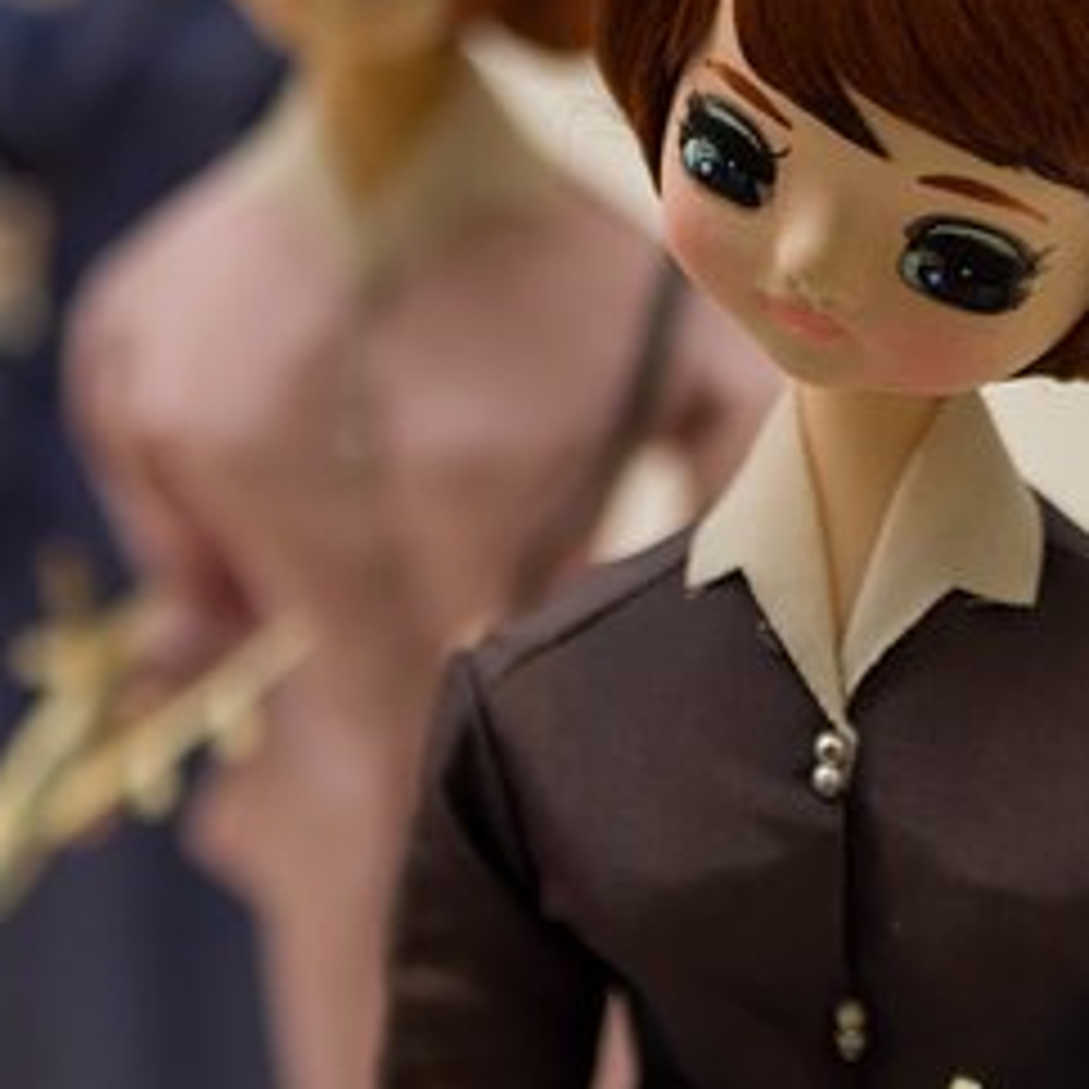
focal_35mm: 148
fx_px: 5264
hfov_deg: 11.8
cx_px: 657
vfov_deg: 11.8
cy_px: 382
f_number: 2.8
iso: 1600
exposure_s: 1/125
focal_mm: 55
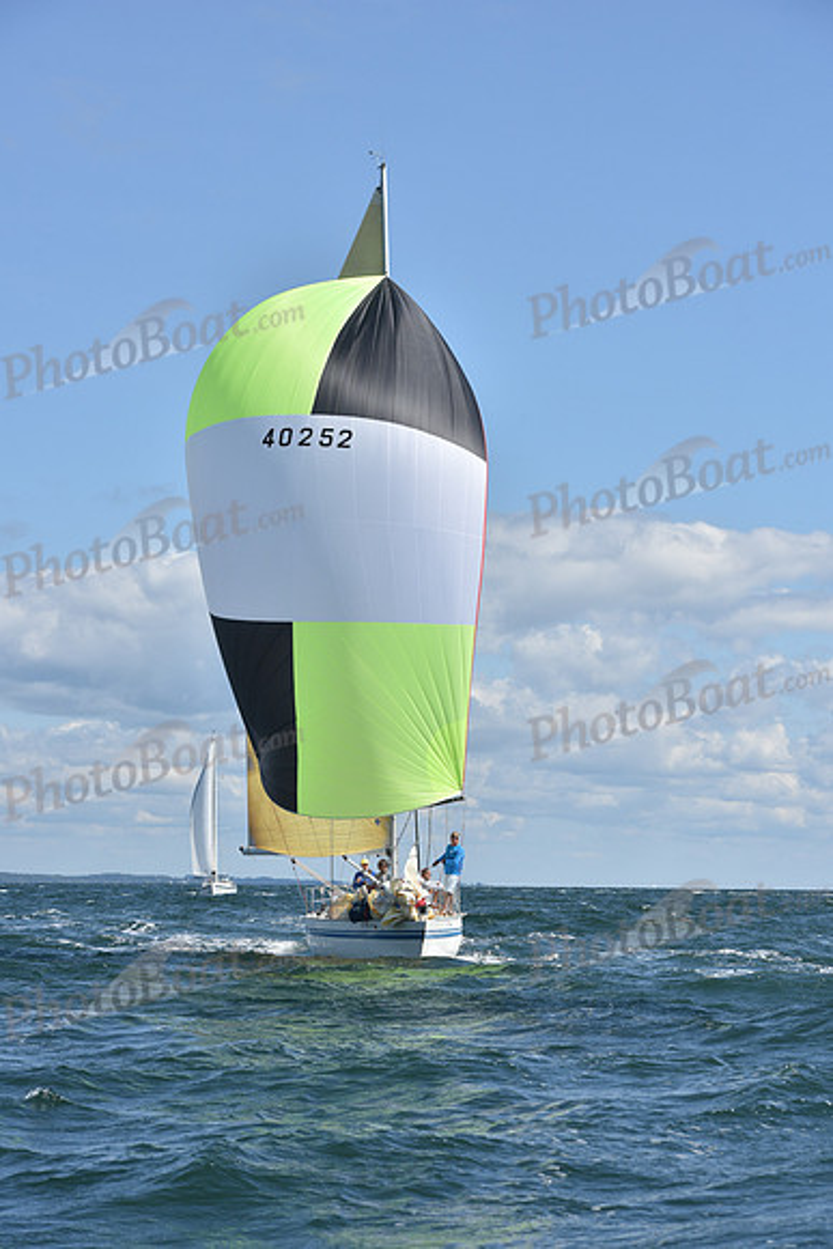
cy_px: 624
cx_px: 416
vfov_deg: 20.4
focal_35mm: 100
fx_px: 3468
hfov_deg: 13.7
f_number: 8
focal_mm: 100
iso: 250
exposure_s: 1/1250
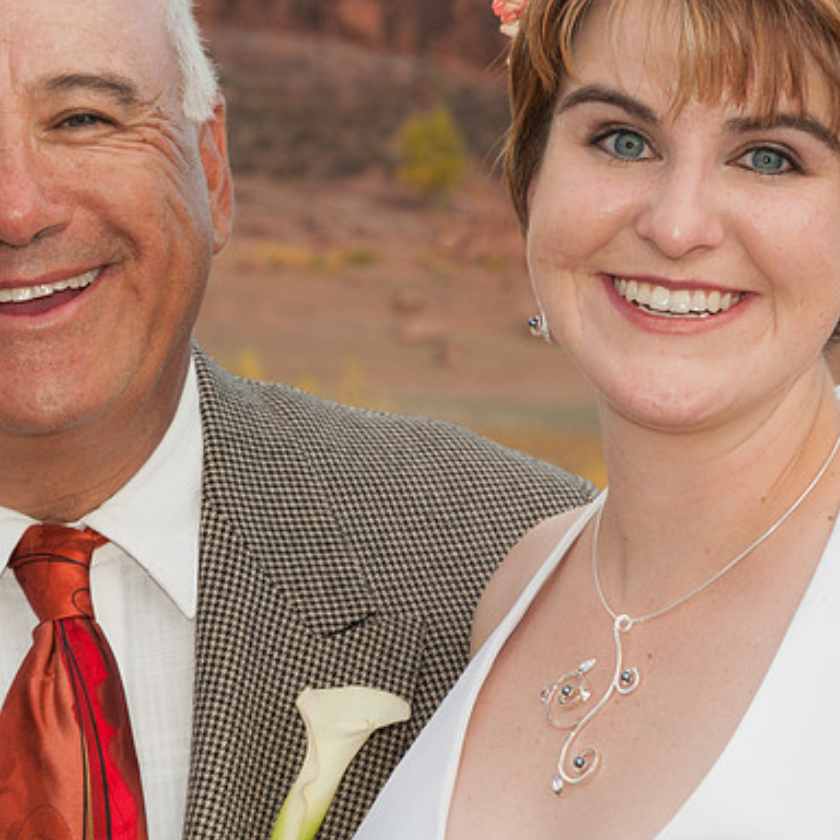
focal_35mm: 231
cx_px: 280
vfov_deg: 7.6
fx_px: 6342
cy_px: 420
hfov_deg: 7.6
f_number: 14
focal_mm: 120
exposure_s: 1/60
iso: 200
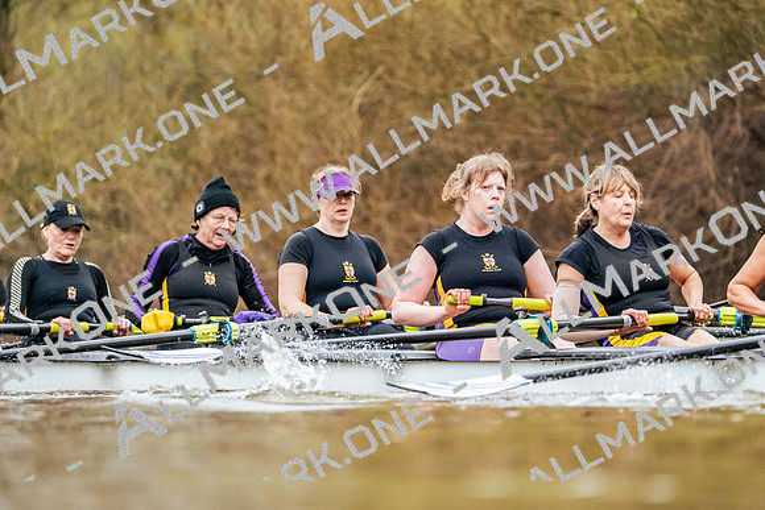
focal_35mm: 404
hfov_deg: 5.1
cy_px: 255
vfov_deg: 3.4
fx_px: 8587
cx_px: 382
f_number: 6.3
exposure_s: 1/2000
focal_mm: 404
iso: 6400
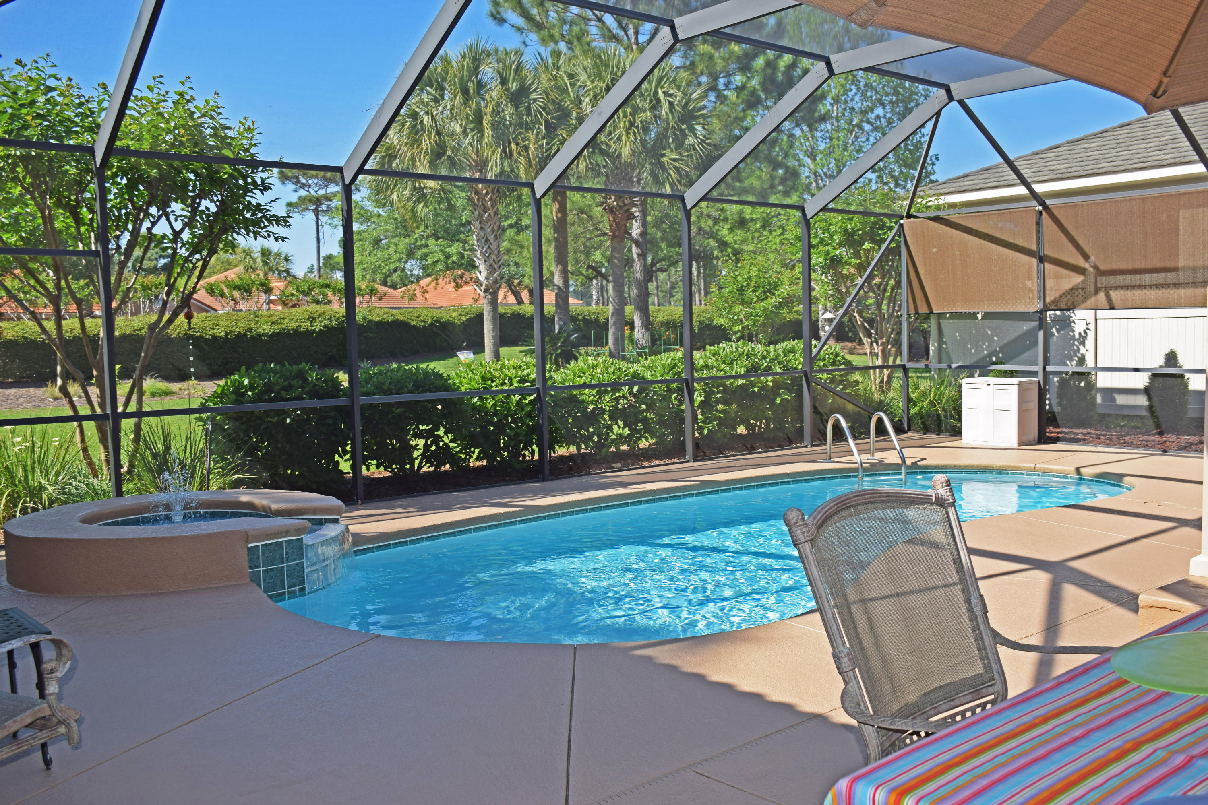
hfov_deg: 57.2
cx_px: 604
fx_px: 1107
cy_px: 402
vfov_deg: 40.0
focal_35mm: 33
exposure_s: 1/160
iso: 100
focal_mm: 22
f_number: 6.3
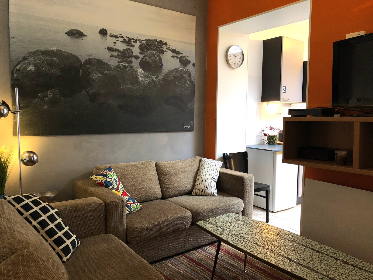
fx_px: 302
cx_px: 186
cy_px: 140
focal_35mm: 28
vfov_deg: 49.7
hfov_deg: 63.4
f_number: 1.8
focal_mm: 3.99
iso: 32
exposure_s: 1/33
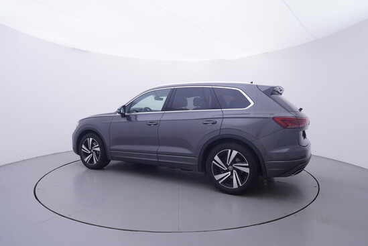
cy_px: 123
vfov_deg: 56.2
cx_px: 184
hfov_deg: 77.3
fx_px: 230
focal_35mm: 22
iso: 200
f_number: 5
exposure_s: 1/80
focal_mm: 15
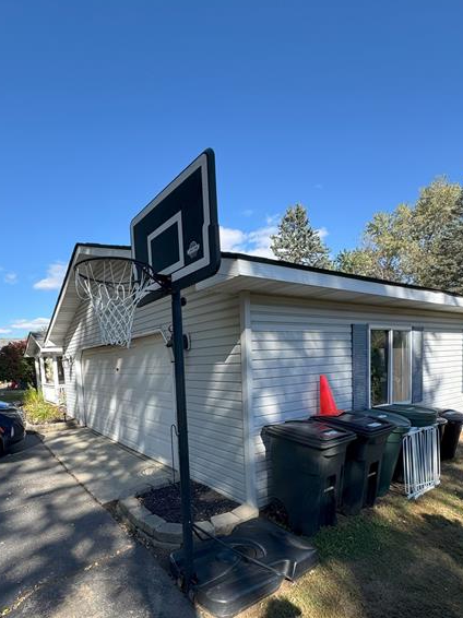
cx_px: 198
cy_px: 392
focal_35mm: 19
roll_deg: +2.3
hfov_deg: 68.3
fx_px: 339
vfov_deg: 82.8
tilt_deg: -5.2
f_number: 2.2
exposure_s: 1/505
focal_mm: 2.22
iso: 40
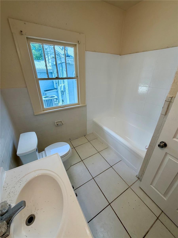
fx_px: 96
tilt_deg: -25.7
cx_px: 89
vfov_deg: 102.1
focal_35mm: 14
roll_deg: -0.1
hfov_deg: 85.7
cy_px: 119
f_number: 2.2
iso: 50
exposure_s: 1/192
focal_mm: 2.22
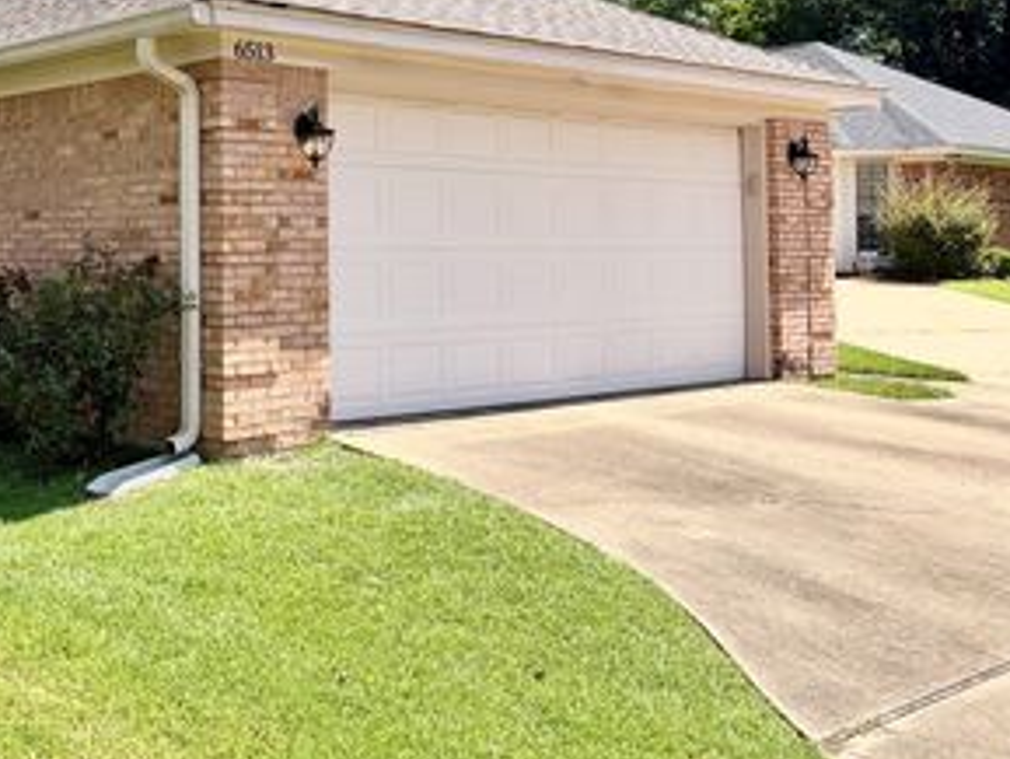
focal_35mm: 45
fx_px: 1314
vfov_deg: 31.5
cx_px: 185
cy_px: 163
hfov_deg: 40.2
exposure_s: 1/2639
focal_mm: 5.96
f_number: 1.6
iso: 50
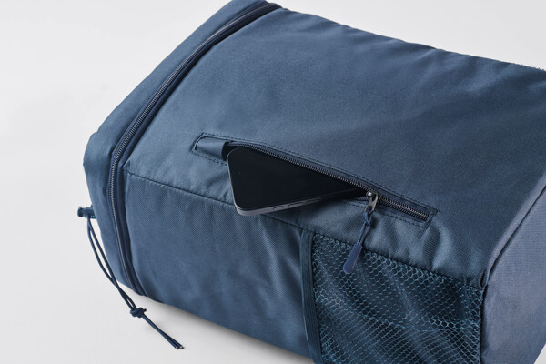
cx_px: 273
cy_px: 182
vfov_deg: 16.1
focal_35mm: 85
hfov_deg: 23.9
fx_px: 1289
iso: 125
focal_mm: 85
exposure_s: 1/125
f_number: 11
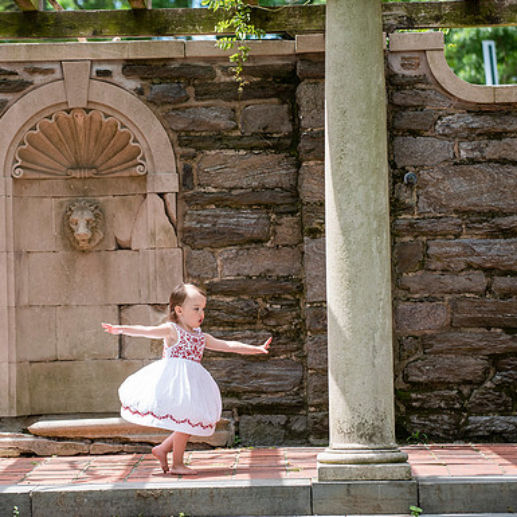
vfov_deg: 10.2
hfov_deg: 10.2
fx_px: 2906
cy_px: 260
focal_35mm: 172
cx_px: 204
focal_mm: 130
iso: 640
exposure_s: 1/1250
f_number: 4.5
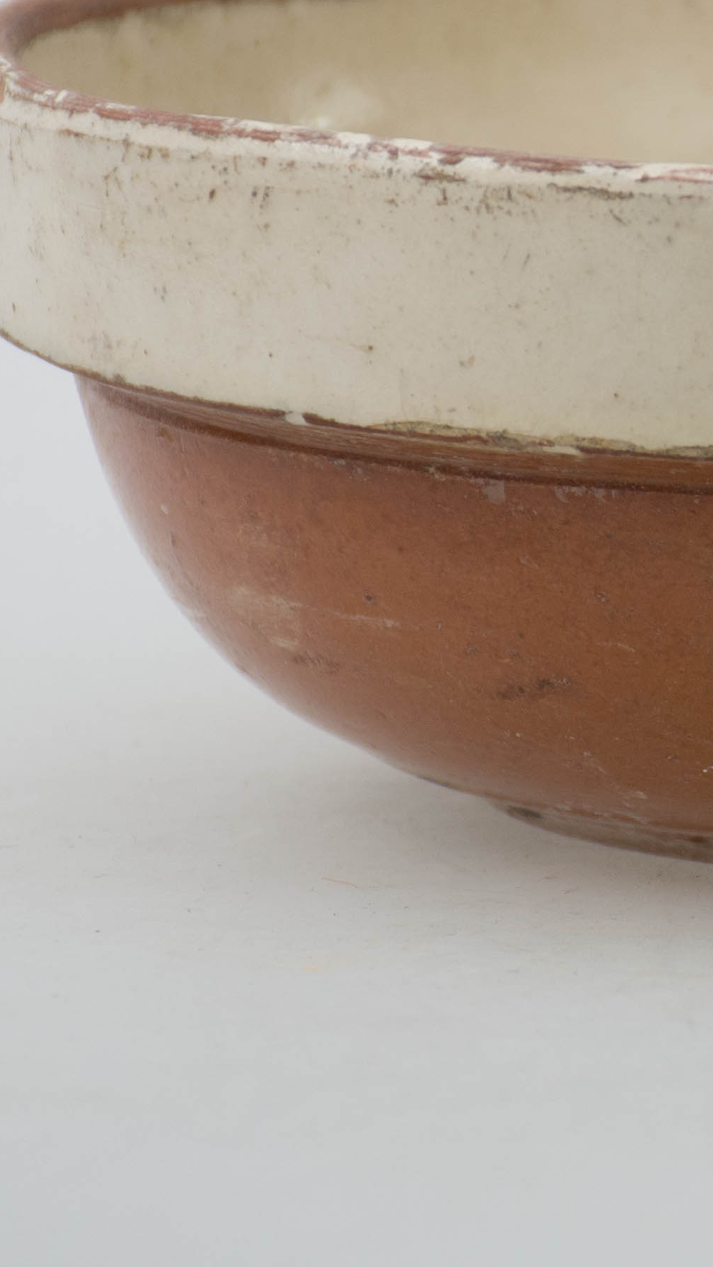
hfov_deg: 2.7
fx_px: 15171
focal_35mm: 451
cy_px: 421
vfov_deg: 4.8
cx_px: 944
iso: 160
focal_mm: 105
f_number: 6.3
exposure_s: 1/160
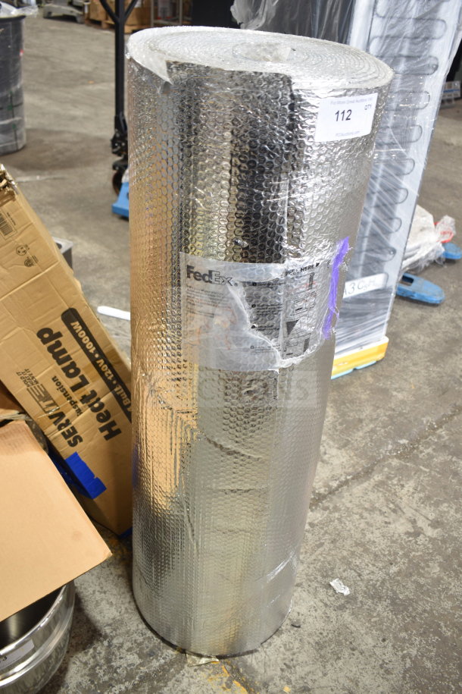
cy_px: 347
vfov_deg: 57.2
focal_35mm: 33
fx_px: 635
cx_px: 231
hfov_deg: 40.0
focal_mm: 22
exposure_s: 1/30
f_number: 3.8
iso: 220
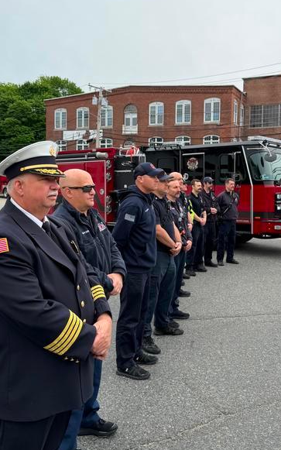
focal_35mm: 35
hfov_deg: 36.2
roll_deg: -1.6
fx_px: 429
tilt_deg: -1.7
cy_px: 187
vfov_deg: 55.0
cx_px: 164
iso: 80
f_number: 1.78
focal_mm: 6.76
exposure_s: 1/2801
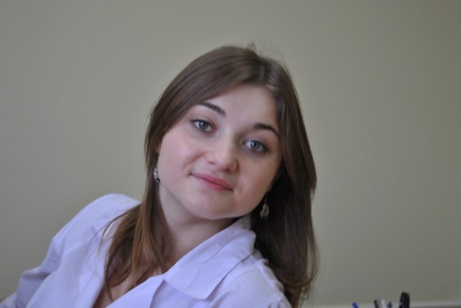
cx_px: 230
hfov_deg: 24.6
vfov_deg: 16.6
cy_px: 154
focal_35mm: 82
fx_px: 1058
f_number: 5.6
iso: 400
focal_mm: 55
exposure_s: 1/30
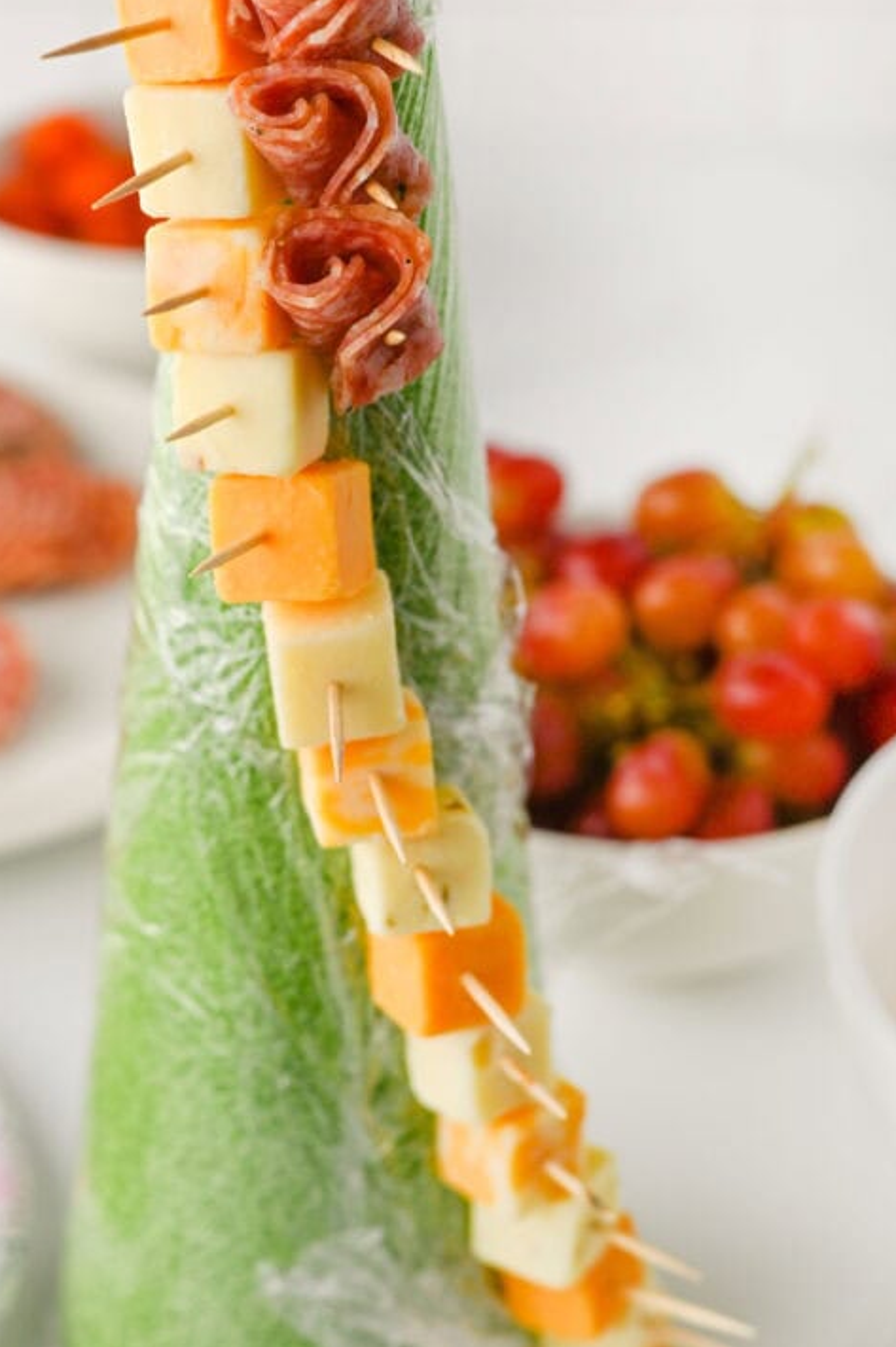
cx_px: 300
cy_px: 540
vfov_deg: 28.0
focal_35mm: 72
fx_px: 2692
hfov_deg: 18.8
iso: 220
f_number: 5
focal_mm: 50
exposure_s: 1/160
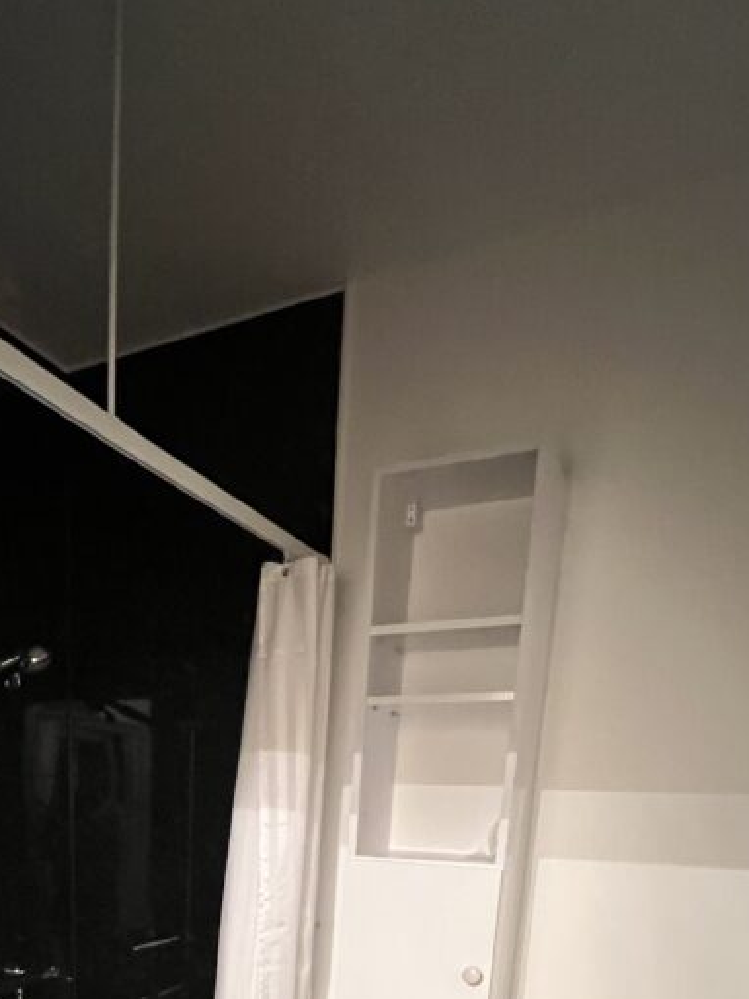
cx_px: 174
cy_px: 964
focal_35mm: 26
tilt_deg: -13.0
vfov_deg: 54.8
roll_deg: -0.2
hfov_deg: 50.5
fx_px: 750
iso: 800
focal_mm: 1.57
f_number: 1.8
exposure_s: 1/33
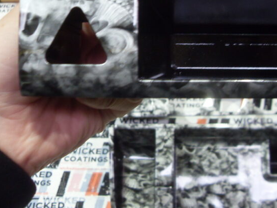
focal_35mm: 51
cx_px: 192
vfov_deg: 28.3
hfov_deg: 37.0
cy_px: 62
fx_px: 408
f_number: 2.8
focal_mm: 6.3
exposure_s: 1/10
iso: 200
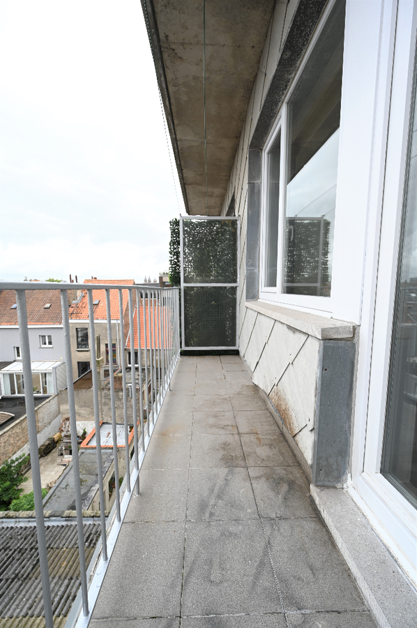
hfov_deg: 81.1
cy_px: 314
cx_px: 208
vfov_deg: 104.3
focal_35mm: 14
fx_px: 244
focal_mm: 14
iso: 100
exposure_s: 1/160
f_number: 6.3
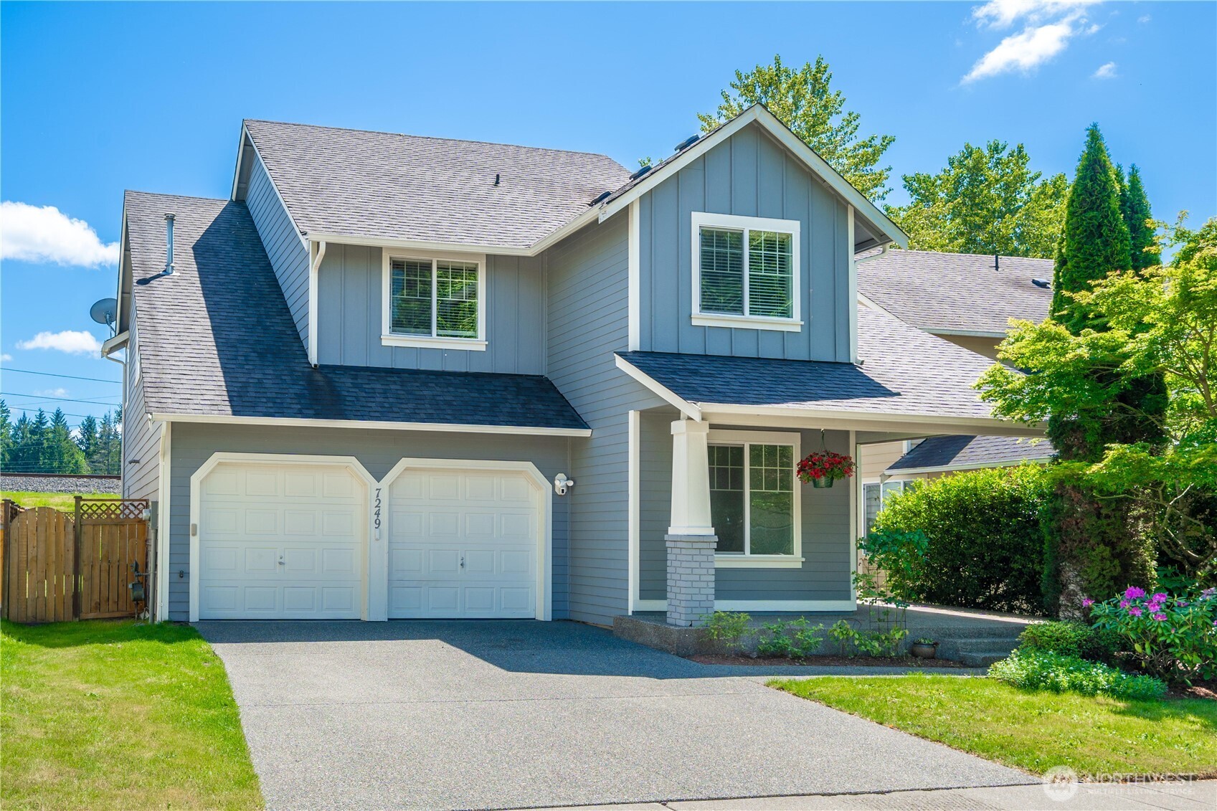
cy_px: 406
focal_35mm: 23
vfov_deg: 55.1
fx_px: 777
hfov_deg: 76.1
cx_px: 608
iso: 100
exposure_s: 1/160
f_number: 7.1
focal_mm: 23
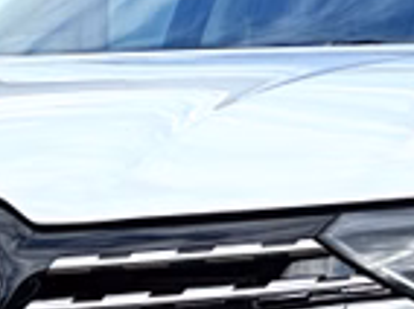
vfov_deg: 3.4
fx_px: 5182
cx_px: 359
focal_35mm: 434
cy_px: 396
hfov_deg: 4.6
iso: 32
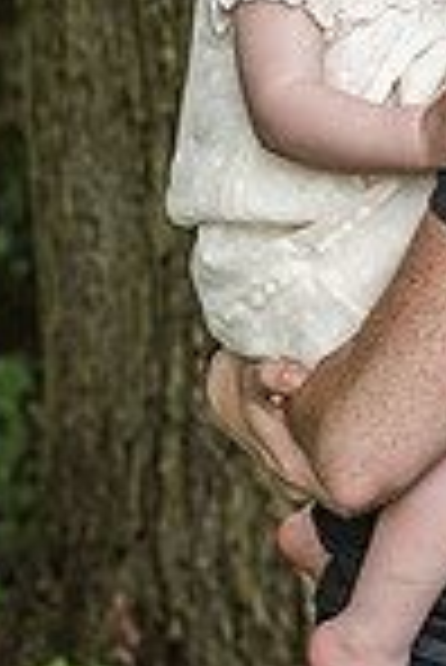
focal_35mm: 182
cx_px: 464
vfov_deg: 11.1
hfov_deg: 7.5
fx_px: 3374
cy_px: -117
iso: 640
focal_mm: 60
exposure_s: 1/640
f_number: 4
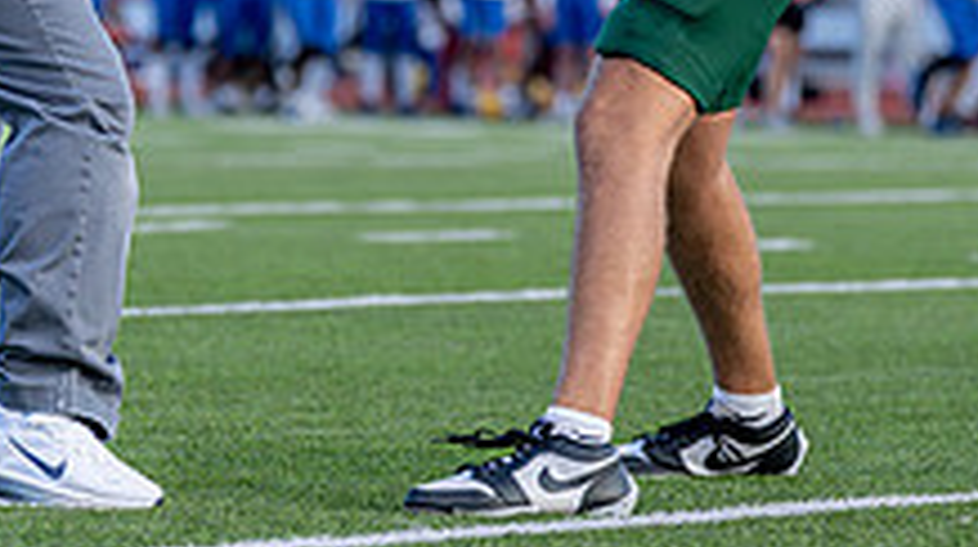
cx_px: 109
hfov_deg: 6.0
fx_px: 9376
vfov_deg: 3.3
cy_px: -345
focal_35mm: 362
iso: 320
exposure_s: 1/1250
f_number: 2.8
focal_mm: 105
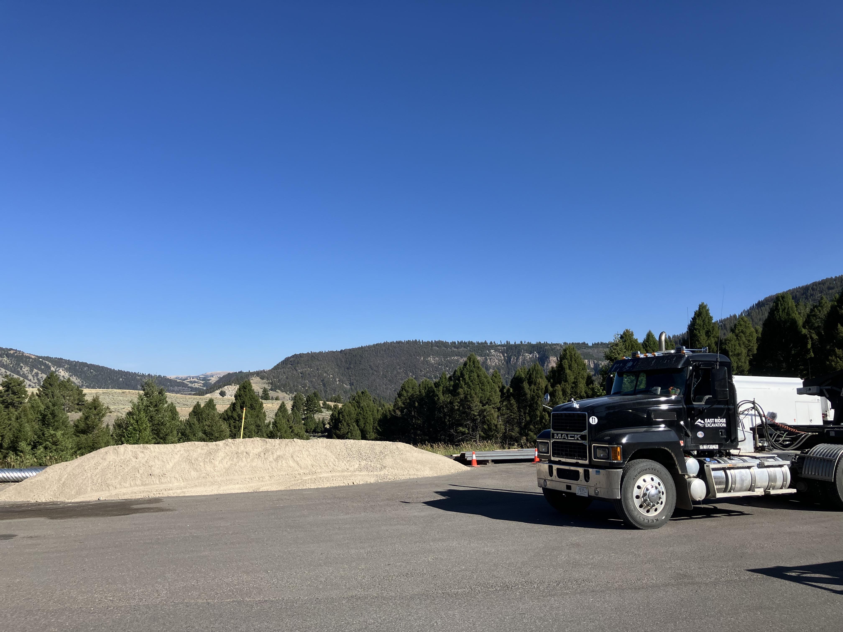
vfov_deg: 49.7
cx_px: 422
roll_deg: +0.4
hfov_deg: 63.4
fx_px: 682
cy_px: 316
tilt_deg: +8.9
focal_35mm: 28
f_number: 1.8
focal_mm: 3.99
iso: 32
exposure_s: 1/1869
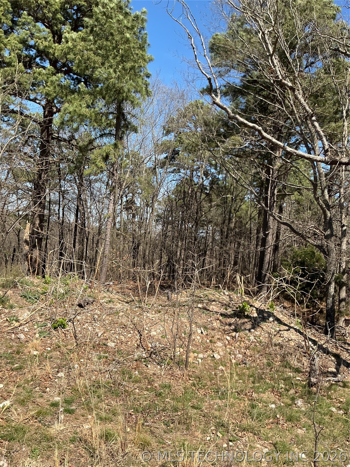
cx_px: 175
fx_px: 391
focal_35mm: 29
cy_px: 234
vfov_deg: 61.7
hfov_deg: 48.2
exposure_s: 1/1098
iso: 25
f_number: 1.8
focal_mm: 3
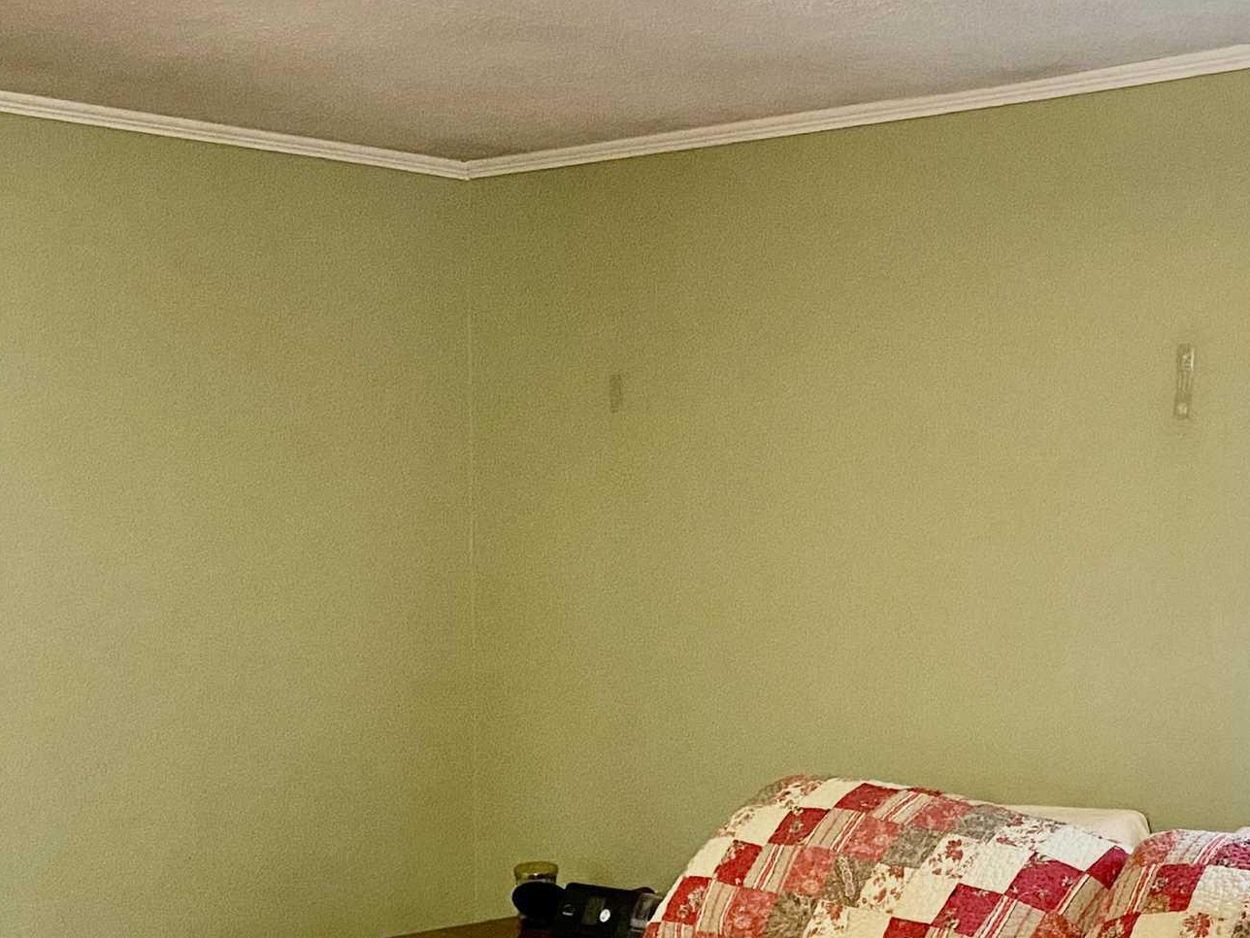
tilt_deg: -4.9
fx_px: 2239
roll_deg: -1.1
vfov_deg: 23.4
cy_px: 728
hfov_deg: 30.4
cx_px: 1000
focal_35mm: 62
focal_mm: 4.25
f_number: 1.8
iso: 320
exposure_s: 1/60
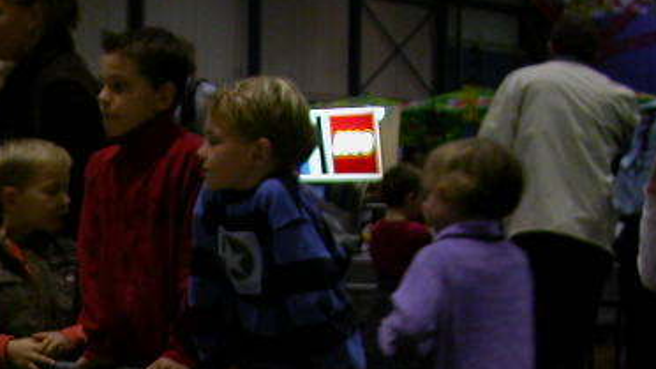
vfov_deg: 10.1
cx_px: -155
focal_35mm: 114
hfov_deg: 17.8
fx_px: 1982
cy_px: 643
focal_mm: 7.85
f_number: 2.6
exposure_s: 1/30
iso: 100
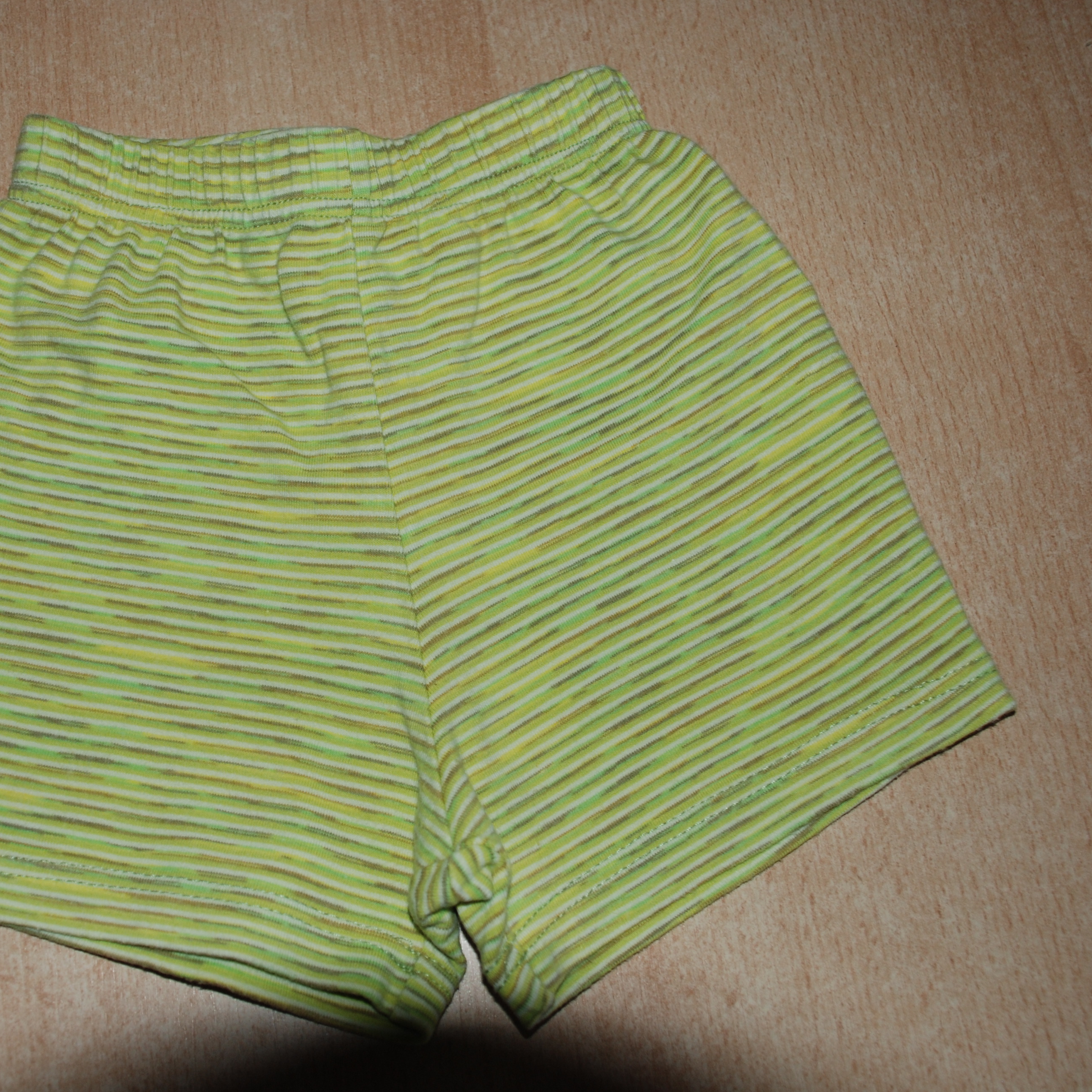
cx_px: 411
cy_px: 547
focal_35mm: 46
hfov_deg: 36.6
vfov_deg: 36.8
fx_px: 1642
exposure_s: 1/60
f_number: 4
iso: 200
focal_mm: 24
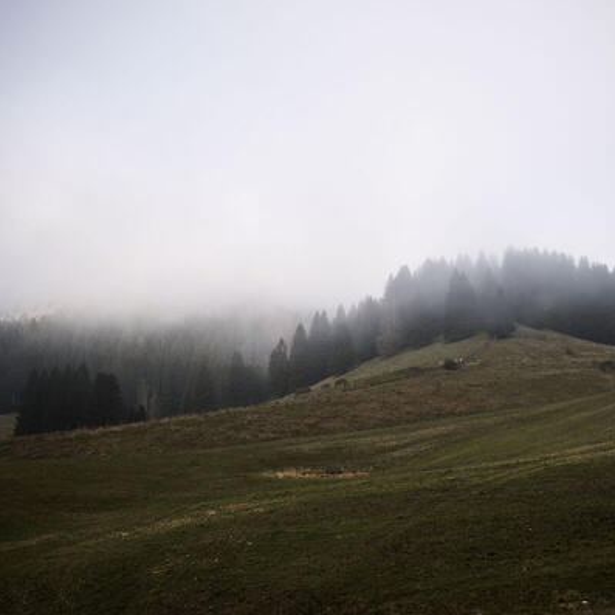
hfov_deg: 37.3
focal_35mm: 45
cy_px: 306
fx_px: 905
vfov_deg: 37.6
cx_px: 389
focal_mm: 35
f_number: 5.6
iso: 100
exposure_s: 1/160
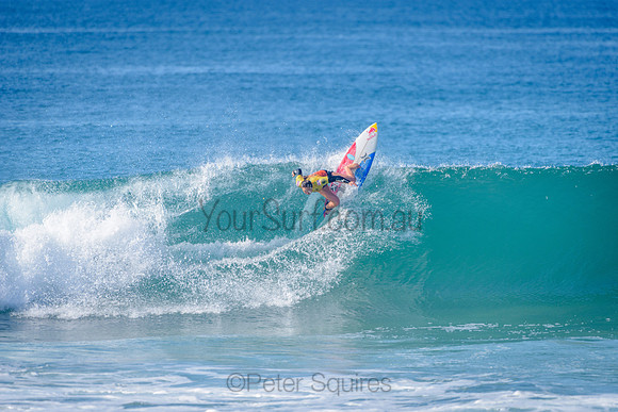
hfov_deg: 4.1
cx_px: 309
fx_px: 8674
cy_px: 206
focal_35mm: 505
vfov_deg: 2.7
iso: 200
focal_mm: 500
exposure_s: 1/2000
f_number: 5.6
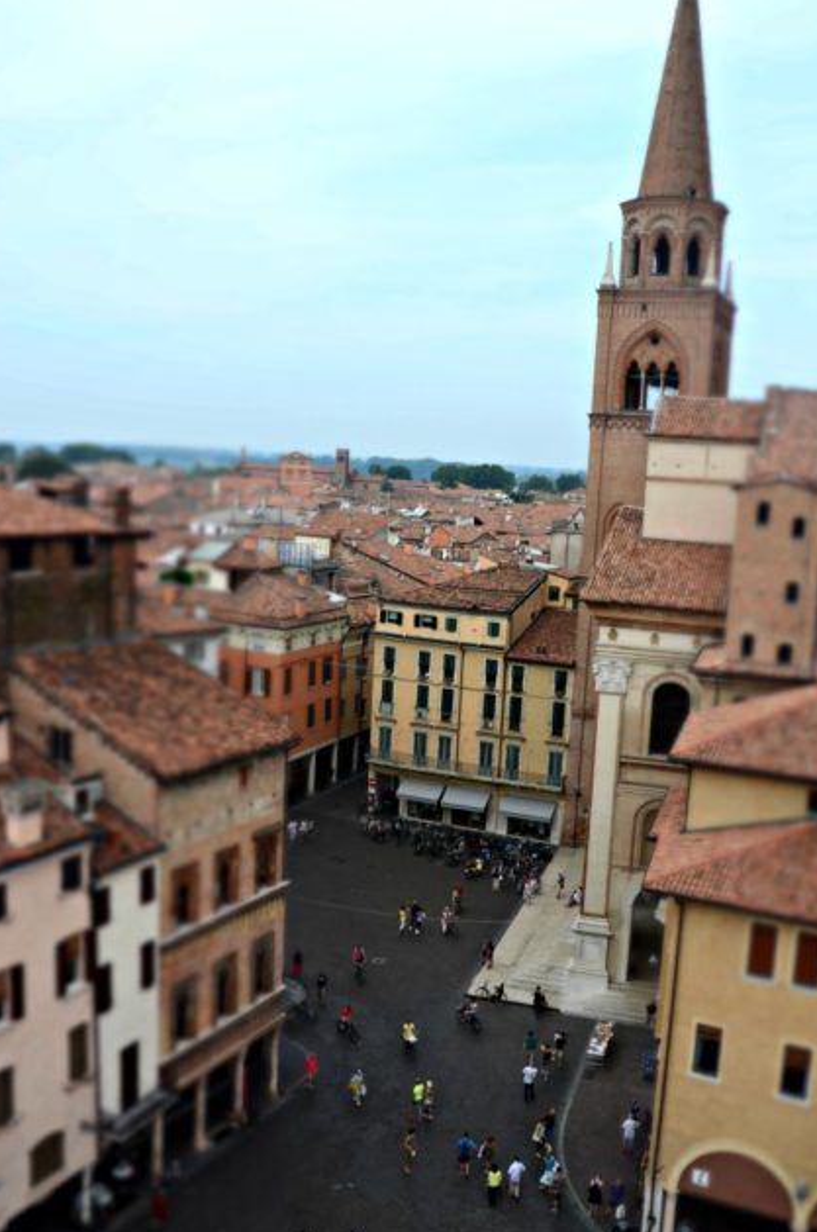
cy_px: 602
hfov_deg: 36.6
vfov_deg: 53.2
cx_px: 480
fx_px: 1230
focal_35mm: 36
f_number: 10
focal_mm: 20
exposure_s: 1/250
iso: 200
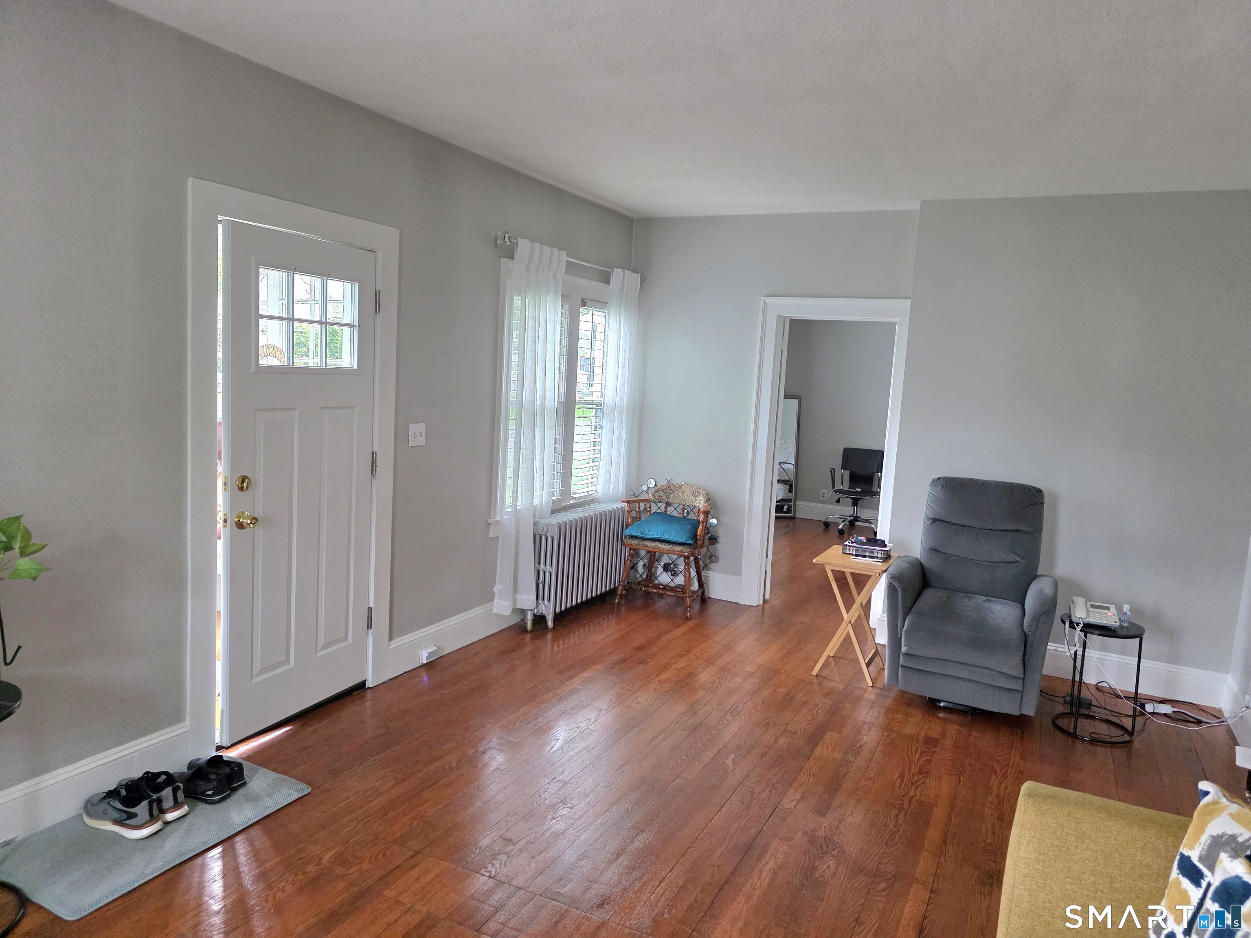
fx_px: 831
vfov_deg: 58.9
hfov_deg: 73.9
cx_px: 626
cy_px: 469
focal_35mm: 23
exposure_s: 1/120
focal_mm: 6.3
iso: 400
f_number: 1.7
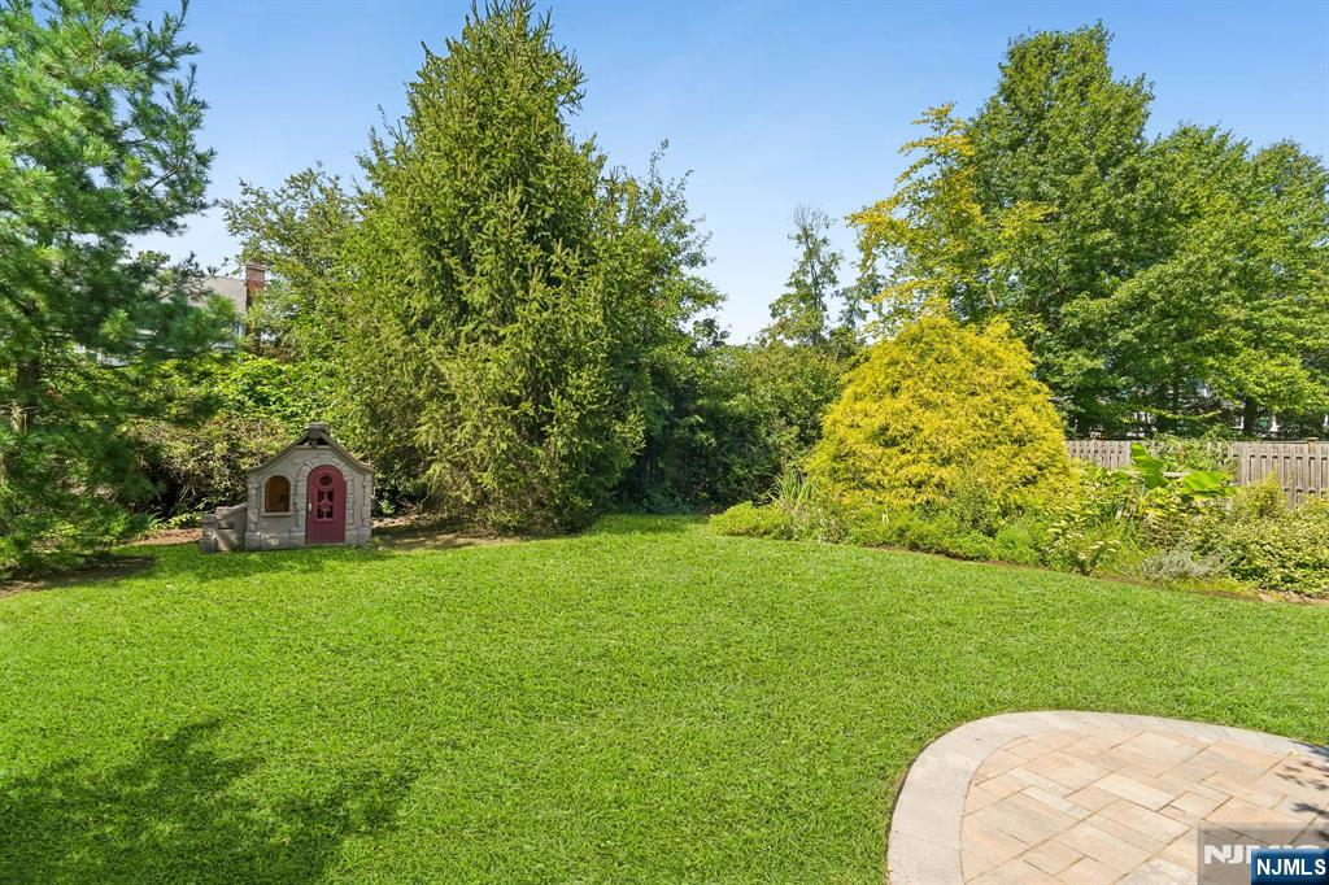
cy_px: 442
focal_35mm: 16
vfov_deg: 73.7
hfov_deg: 96.8
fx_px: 590
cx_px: 664
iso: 400
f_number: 8
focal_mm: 16
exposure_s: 1/320
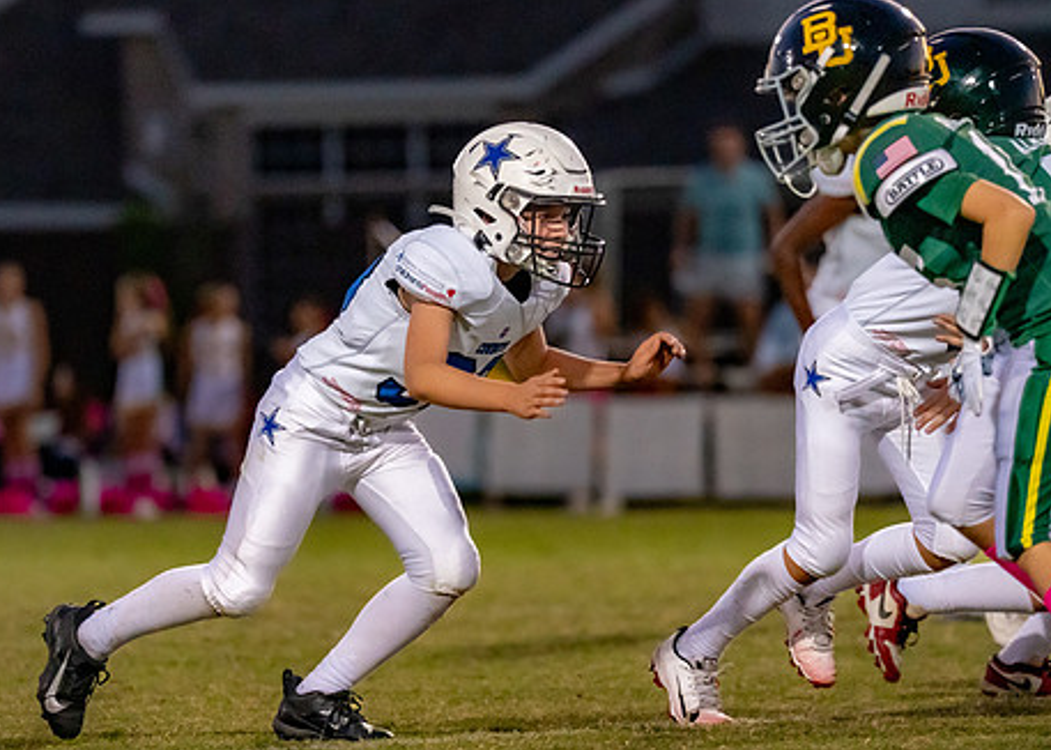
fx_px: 10651
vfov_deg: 4.0
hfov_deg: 5.6
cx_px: 441
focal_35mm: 357
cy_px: 456
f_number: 2.8
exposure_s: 1/1000
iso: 4000
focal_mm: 200
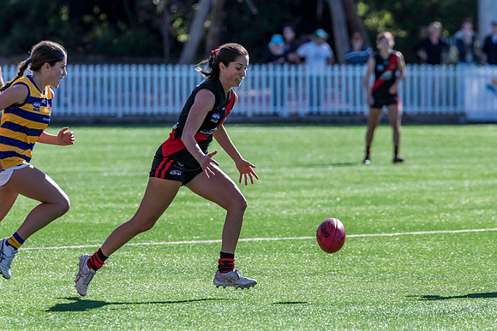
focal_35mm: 460
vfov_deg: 3.0
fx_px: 6345
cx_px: 269
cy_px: 169
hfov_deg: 4.5
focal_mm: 420
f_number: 8
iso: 800
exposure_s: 1/1600
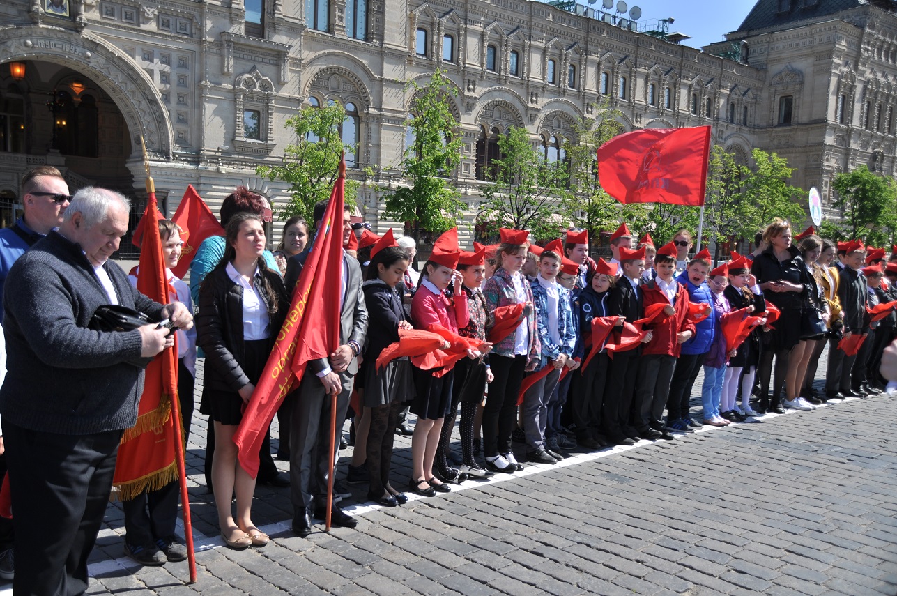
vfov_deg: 39.9
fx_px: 821
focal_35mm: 33
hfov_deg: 57.3
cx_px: 448
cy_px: 298
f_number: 3.8
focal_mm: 22
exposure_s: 1/1000
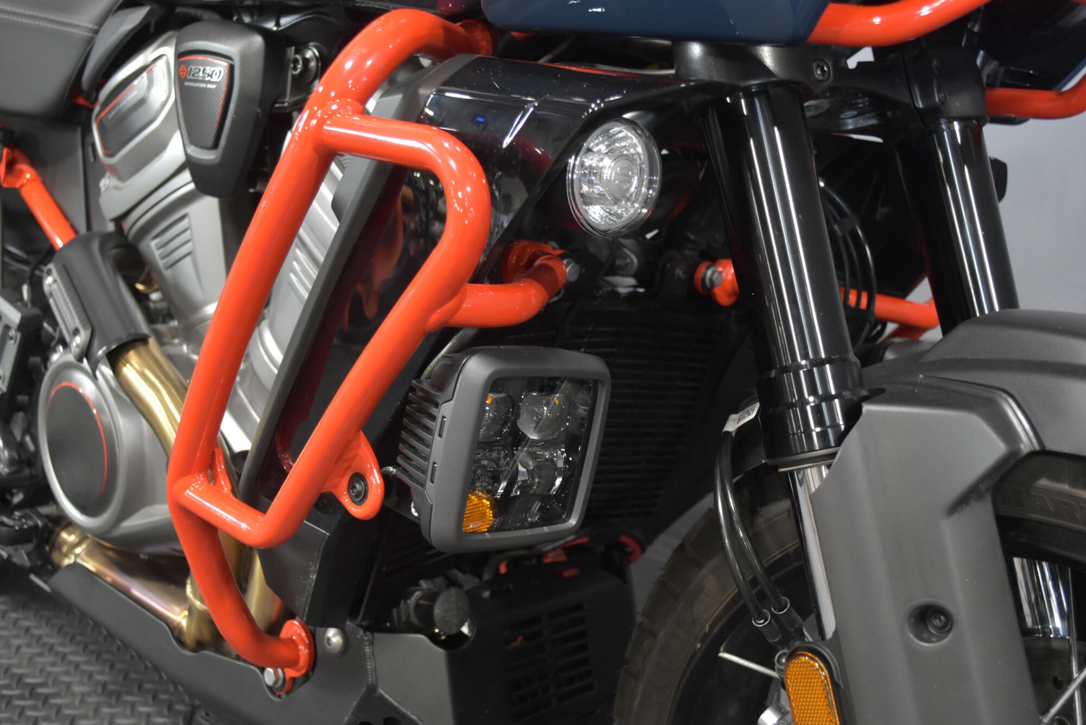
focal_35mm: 36
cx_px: 543
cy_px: 362
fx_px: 1086
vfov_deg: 36.9
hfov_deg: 53.1
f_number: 4
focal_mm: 24
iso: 1600
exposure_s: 1/15
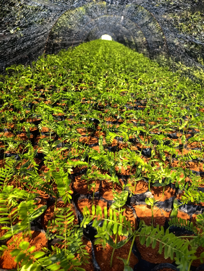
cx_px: 102
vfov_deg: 65.3
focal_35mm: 27
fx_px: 212
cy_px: 136
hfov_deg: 51.3
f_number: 2
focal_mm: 5.75
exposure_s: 1/354
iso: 50
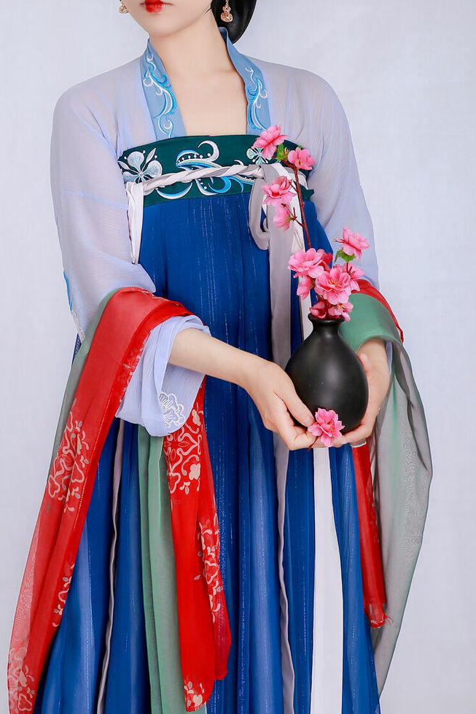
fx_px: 2201
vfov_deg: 18.4
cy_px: 267
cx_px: 159
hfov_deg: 12.3
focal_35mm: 111
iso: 100
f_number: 7.1
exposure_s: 1/160
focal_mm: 70
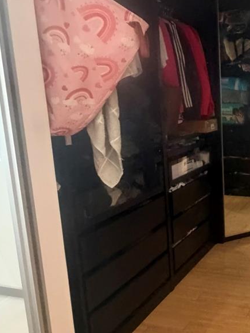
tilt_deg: -8.9
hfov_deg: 33.5
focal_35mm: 37
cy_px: 159
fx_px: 356
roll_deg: -0.4
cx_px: 277
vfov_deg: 50.1
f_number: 2.2
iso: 800
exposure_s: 1/60
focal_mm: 2.22
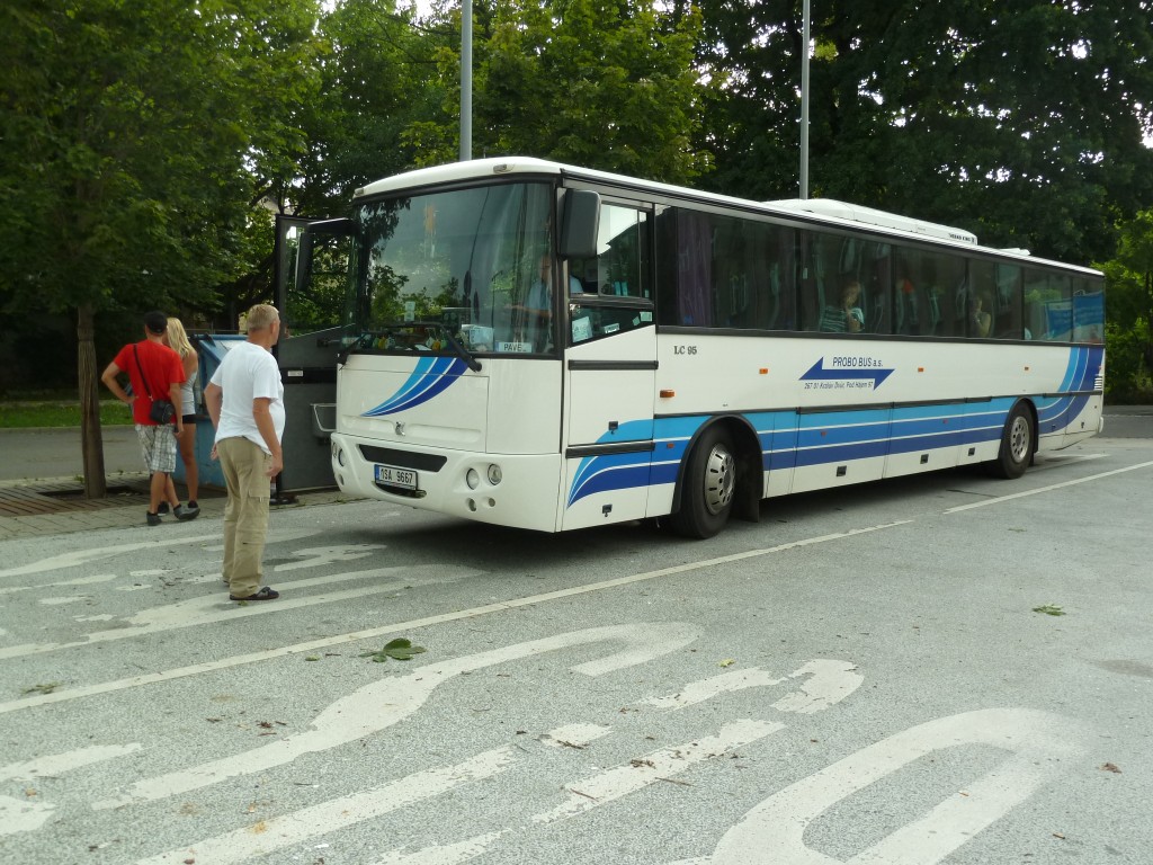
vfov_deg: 46.8
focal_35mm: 30
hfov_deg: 60.0
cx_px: 576
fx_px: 999
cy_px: 432
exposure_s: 1/30
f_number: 3.4
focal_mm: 5
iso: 125
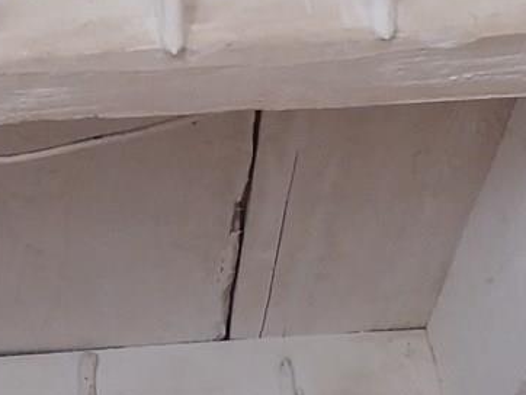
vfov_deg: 18.0
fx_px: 1247
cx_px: 73
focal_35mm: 82
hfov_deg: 23.3
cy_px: 145
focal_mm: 2.47
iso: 100
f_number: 1.9
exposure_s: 1/30
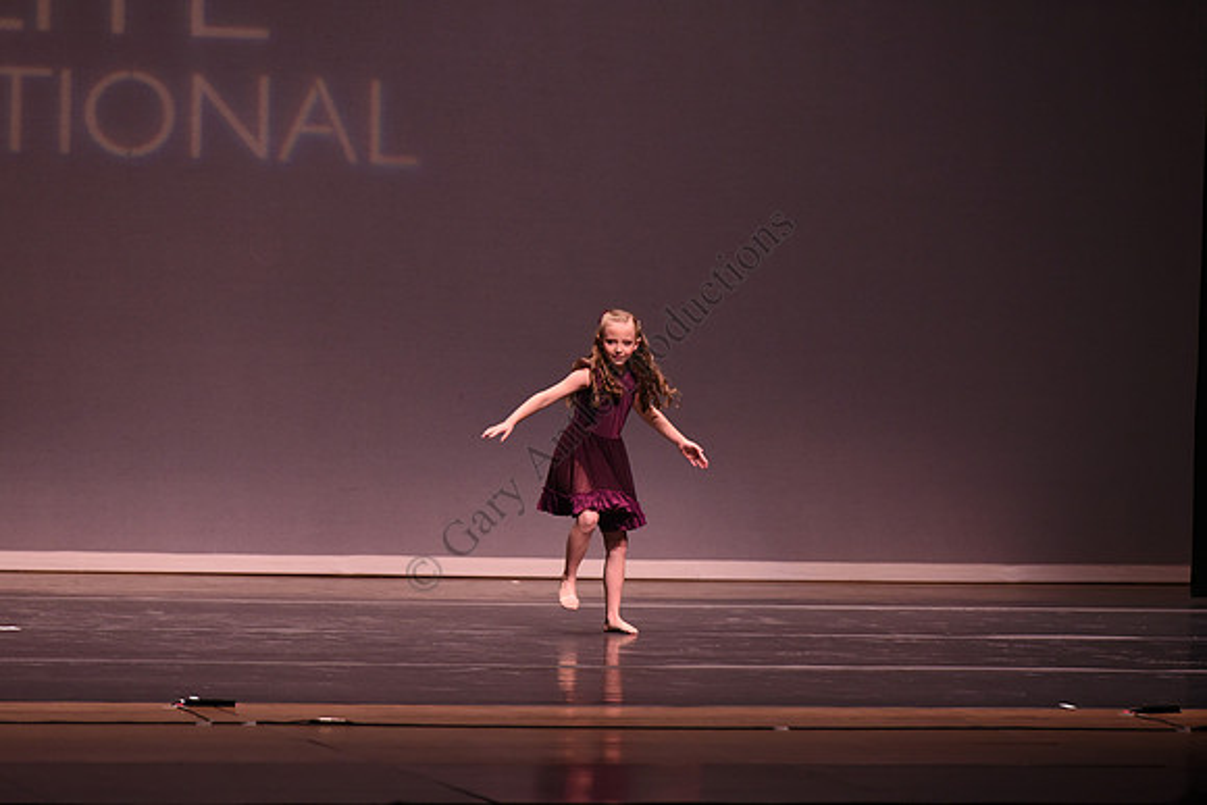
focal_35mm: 200
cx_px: 604
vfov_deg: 6.9
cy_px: 402
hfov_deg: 10.3
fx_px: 6707
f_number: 4
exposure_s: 1/250
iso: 2000
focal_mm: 200
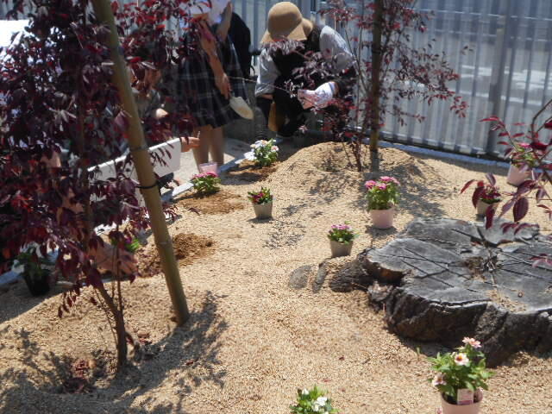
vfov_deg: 32.9
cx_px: 276
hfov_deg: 42.9
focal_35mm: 44
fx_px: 702
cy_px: 207
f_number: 4.2
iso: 80
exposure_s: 1/500
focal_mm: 7.7
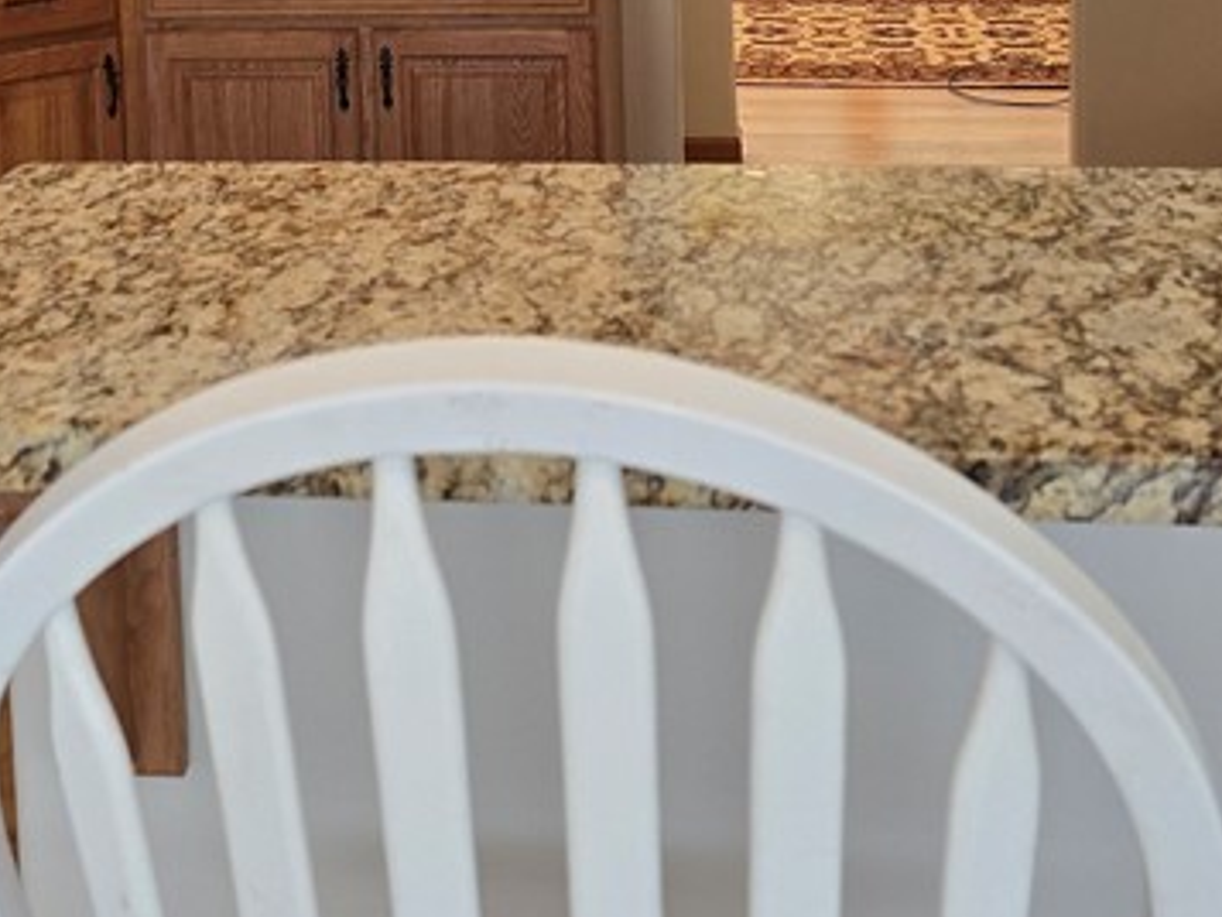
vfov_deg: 20.8
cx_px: 346
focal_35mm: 66
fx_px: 2331
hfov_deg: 29.0
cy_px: -178
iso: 250
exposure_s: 1/120
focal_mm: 6.3
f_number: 1.7
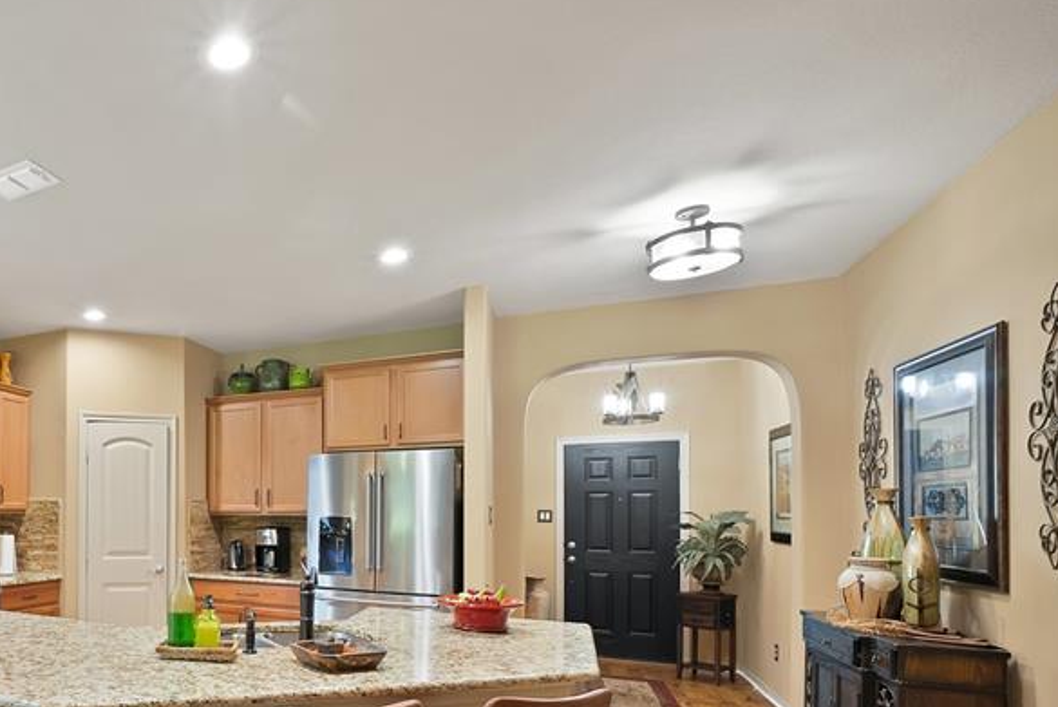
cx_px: 156
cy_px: 504
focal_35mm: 21
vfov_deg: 57.4
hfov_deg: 69.7
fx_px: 618
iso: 640
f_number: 9
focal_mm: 12
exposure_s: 1/1.25
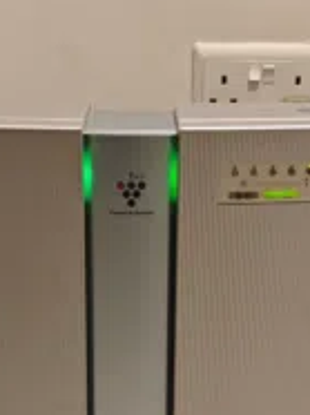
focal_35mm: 99
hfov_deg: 14.9
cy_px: 411
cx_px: 136
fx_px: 1185
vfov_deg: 19.3
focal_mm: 8.72
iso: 640
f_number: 1.63
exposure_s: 1/50
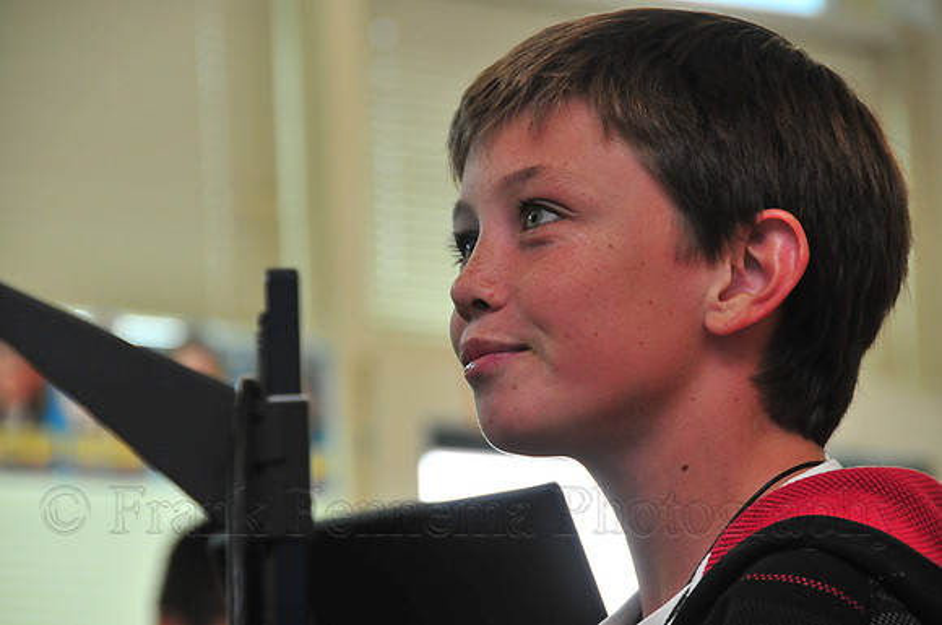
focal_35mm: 225
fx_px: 5879
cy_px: 312
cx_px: 471
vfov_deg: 6.1
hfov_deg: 9.2
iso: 800
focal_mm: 150
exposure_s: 1/125
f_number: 5.6
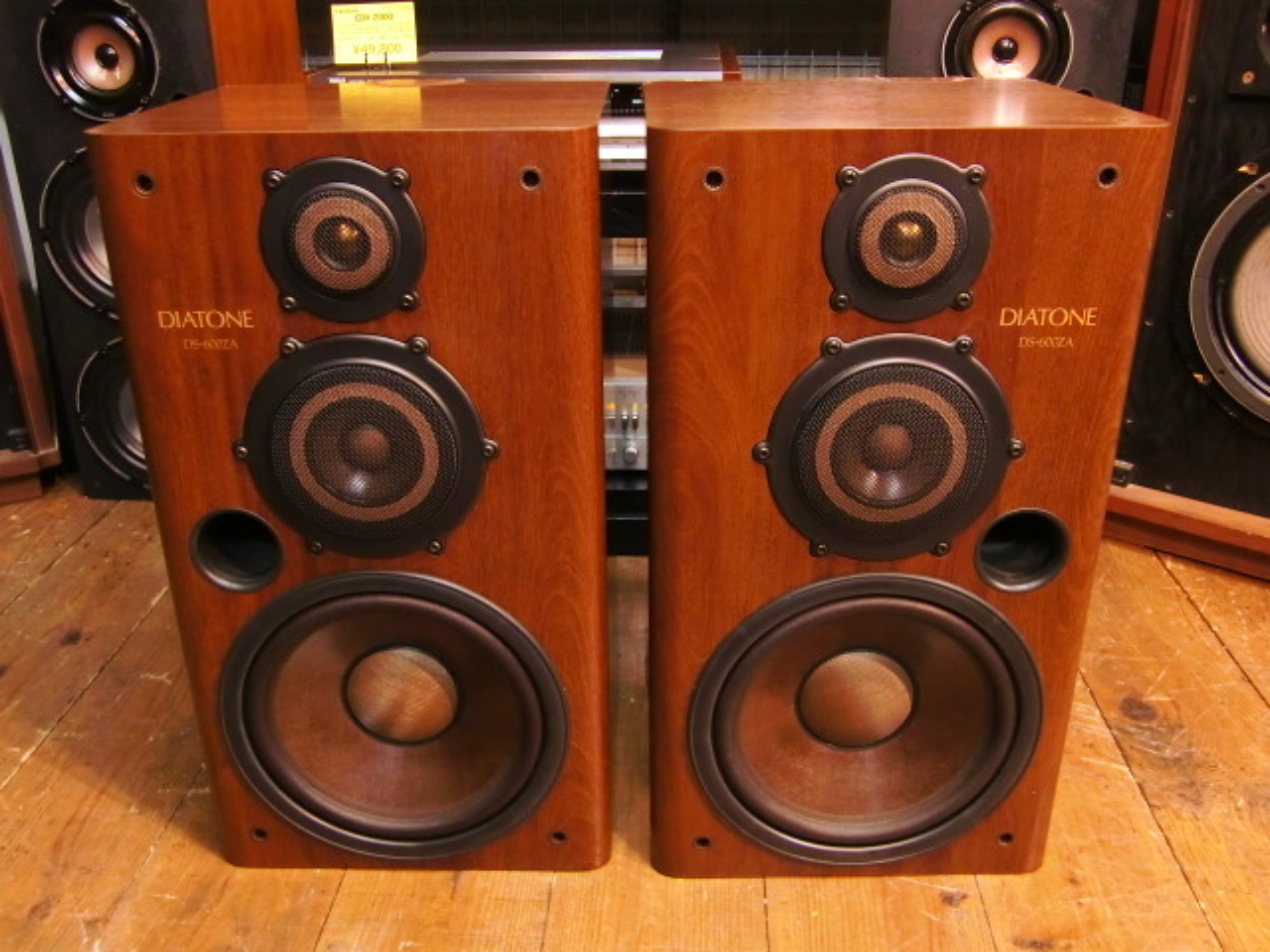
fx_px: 1211
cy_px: 476
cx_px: 635
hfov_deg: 55.4
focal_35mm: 33
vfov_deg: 42.9
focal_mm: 5.8
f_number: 2.7
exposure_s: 1/25
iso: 400
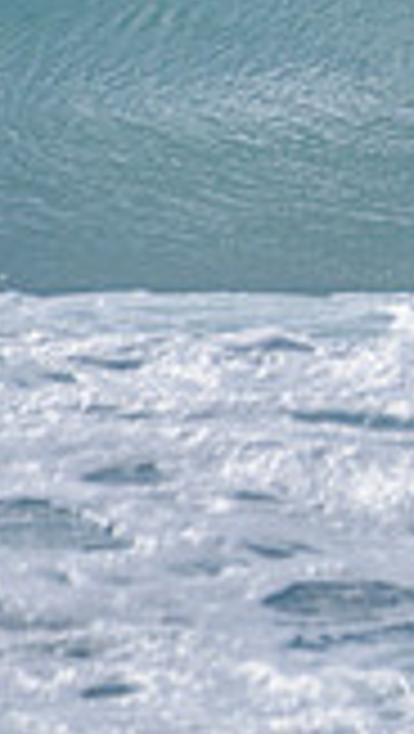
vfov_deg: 0.9
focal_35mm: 2278
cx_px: 1413
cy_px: -202
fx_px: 44342
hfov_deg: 0.5
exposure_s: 1/2000
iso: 90
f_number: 5.6
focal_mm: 500
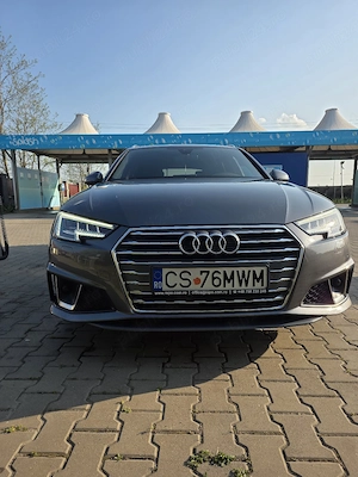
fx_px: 317
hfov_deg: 58.9
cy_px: 238
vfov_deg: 73.9
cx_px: 179
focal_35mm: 23
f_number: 1.7
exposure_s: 1/5000
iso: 80
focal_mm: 6.3
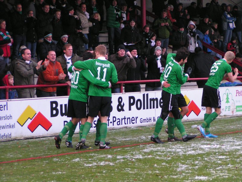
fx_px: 1049
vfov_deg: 9.9
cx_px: 121
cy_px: 91
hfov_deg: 13.2
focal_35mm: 150
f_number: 3.5
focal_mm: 22.9
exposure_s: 1/160
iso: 200
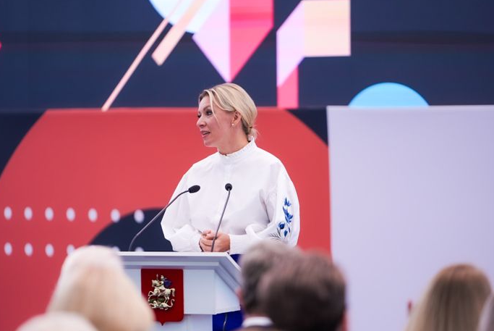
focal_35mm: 204
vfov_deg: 6.8
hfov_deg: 10.1
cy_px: 164
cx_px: 244
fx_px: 2802
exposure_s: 1/60
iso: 160
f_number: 2.8
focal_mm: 200
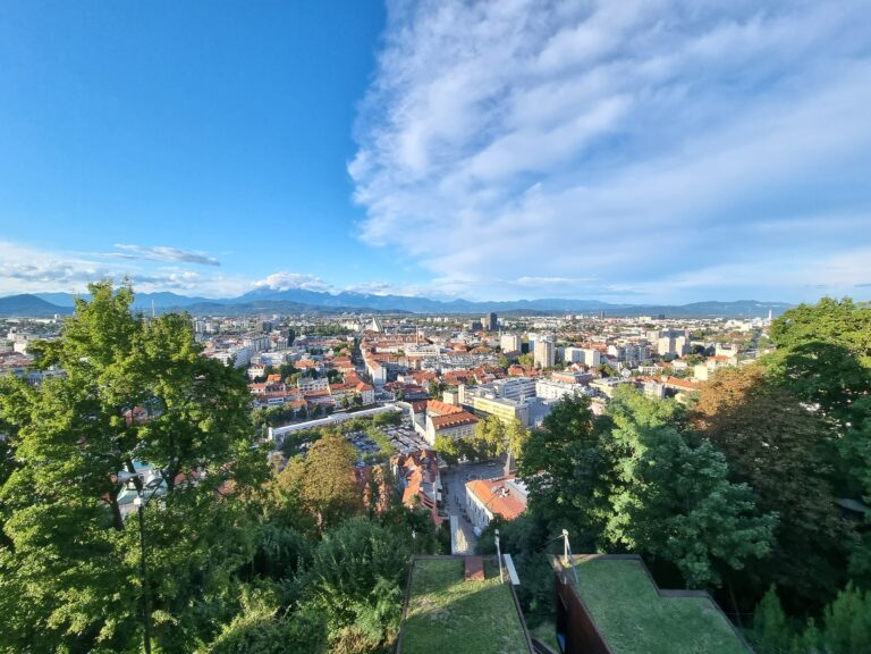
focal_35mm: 13
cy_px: 327
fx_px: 327
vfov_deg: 89.9
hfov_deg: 106.2
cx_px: 436
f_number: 2.2
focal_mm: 2.2
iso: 50
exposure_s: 1/1128
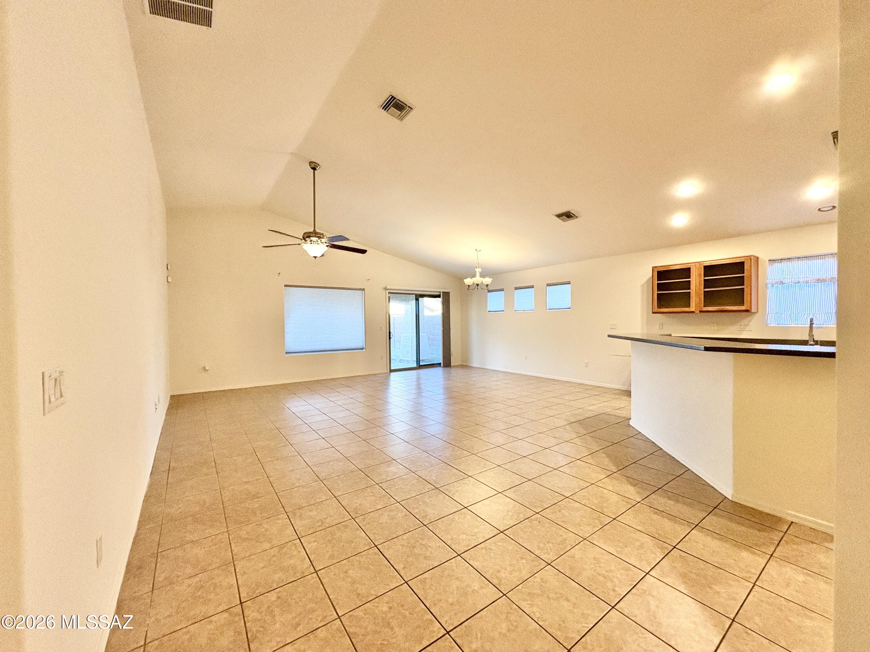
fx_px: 352
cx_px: 435
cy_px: 326
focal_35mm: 14
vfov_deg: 85.7
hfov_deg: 102.1
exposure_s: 1/120
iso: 320
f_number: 2.2
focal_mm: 2.22
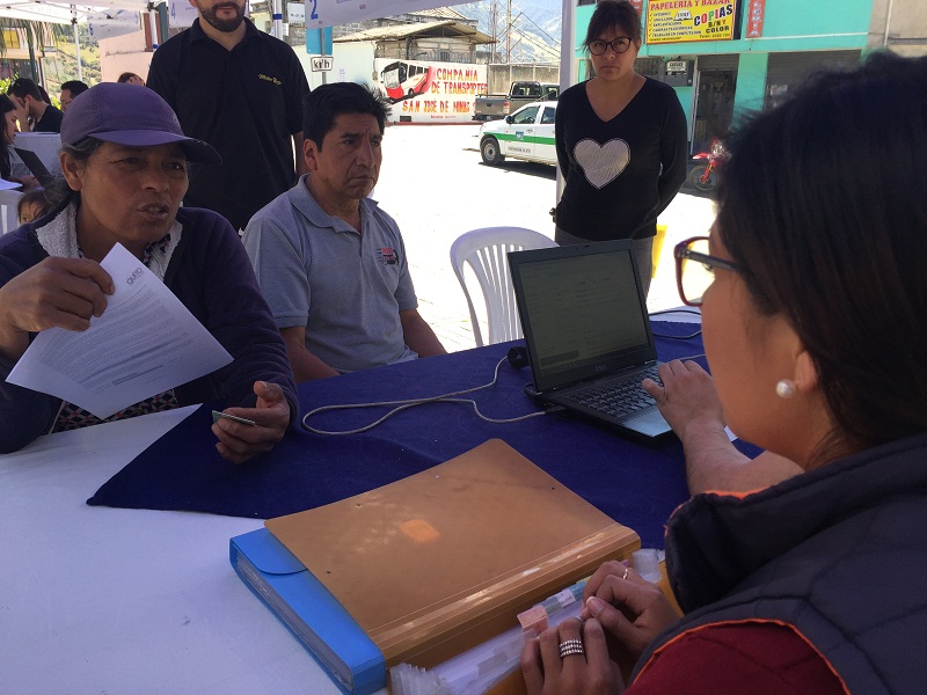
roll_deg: -1.3
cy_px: 348
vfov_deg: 48.2
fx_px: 777
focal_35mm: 29
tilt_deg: -16.1
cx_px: 464
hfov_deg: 61.7
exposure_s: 1/297
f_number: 2.2
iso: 32
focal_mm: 4.15
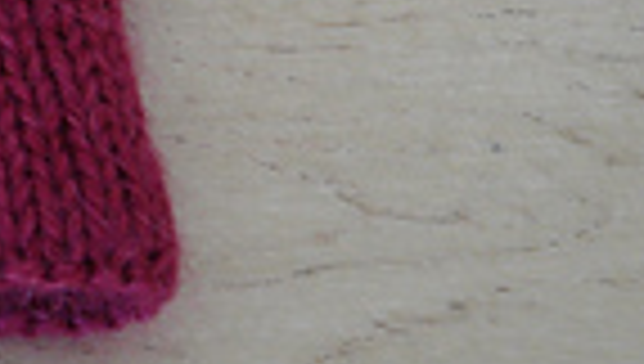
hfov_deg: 12.9
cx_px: -621
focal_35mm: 146
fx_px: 2497
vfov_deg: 7.9
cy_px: -391
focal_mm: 15
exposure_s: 1/60
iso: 160
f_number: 3.6
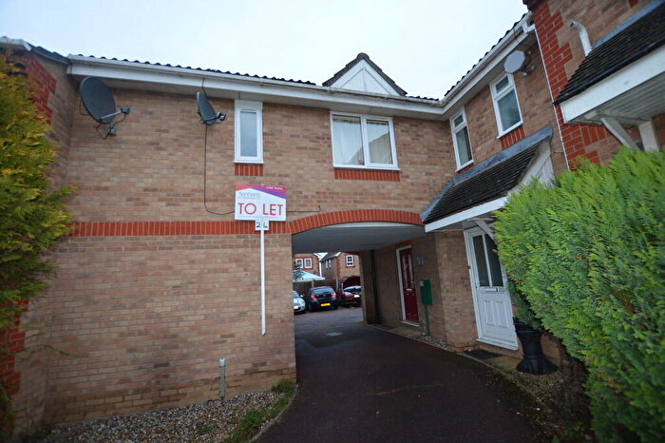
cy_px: 222
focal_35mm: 15
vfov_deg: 77.3
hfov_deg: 100.4
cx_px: 332
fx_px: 277
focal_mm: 10
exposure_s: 1/80
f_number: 4
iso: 400
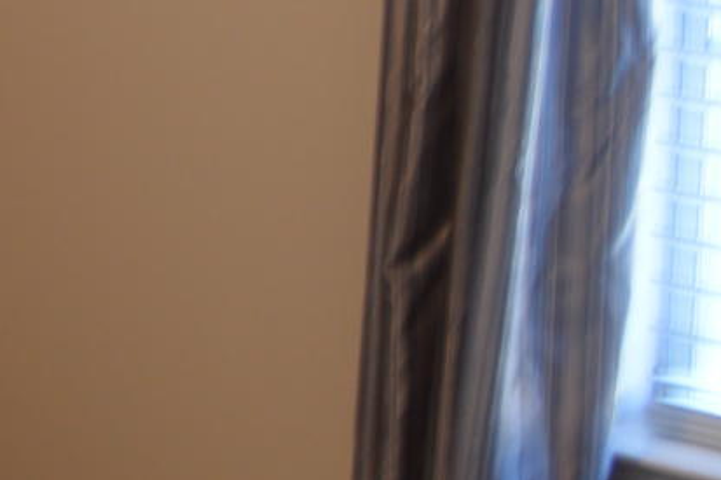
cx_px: -1098
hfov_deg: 9.2
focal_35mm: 196
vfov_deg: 6.9
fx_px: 3924
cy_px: -131
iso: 100
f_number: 3.5
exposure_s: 1/8
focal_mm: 18
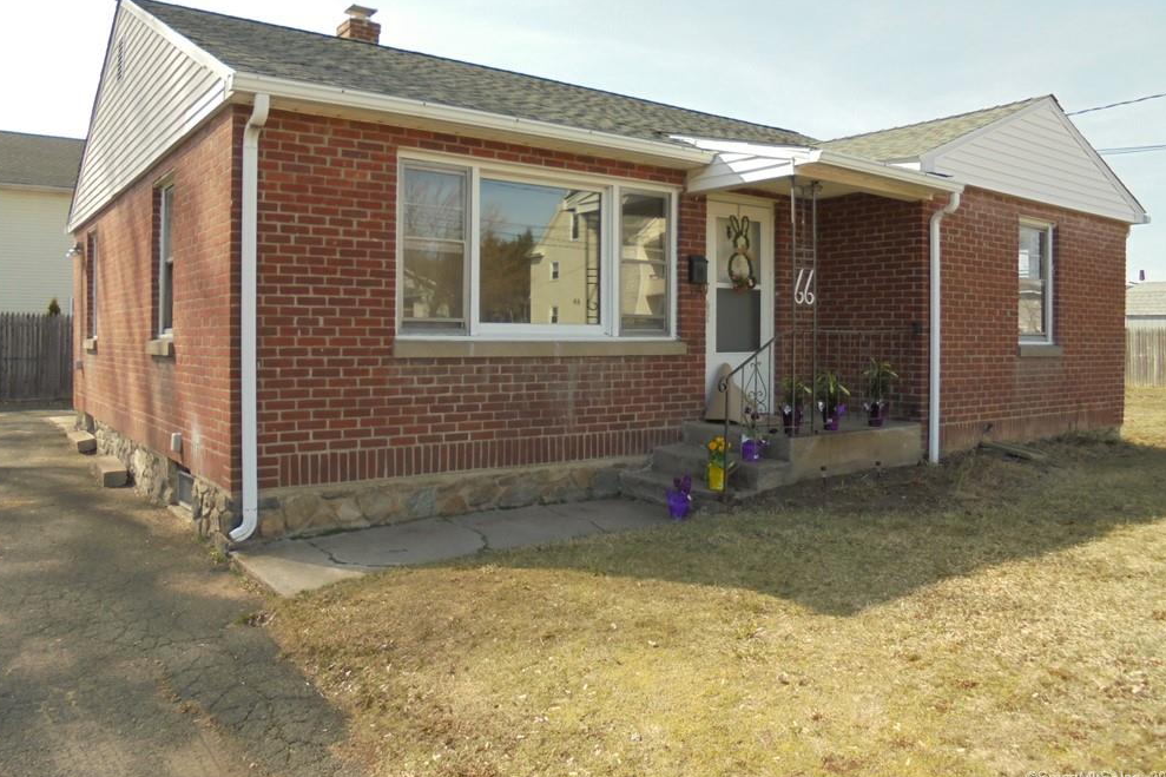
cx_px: 587
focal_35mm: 28
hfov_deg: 65.5
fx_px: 907
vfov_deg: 46.3
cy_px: 336
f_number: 3.5
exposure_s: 1/400
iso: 100
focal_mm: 4.6
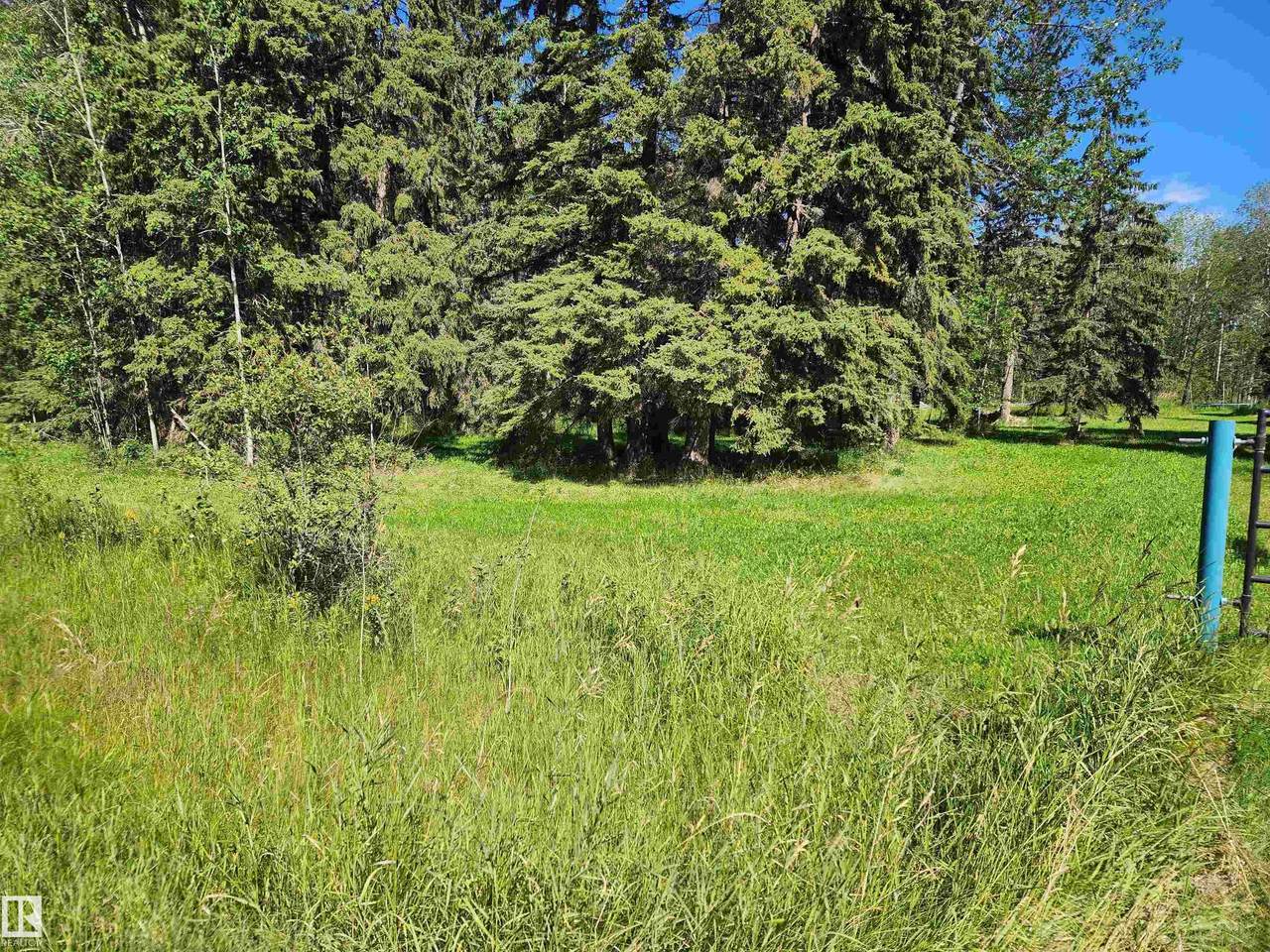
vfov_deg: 58.9
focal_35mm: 23
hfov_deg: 73.9
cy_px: 476
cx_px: 635
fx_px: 844
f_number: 1.8
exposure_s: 1/832
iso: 12
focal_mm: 6.4
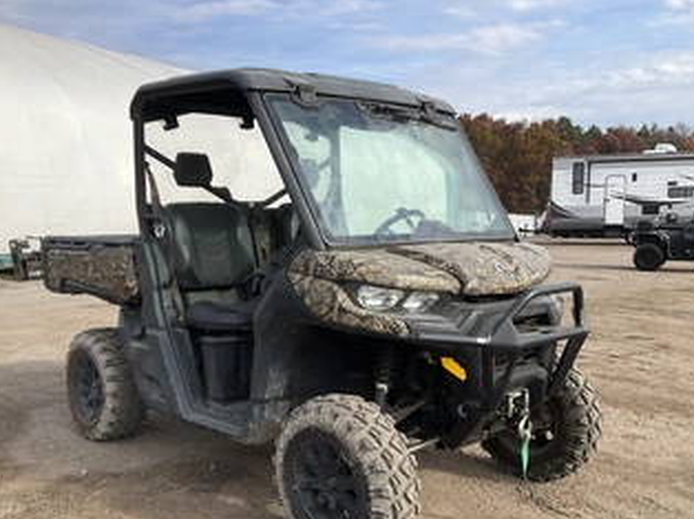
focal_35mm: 37
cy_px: 329
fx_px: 741
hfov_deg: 50.0
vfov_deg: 38.3
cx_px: 301
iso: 25
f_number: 1.8
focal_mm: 3
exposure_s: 1/1221
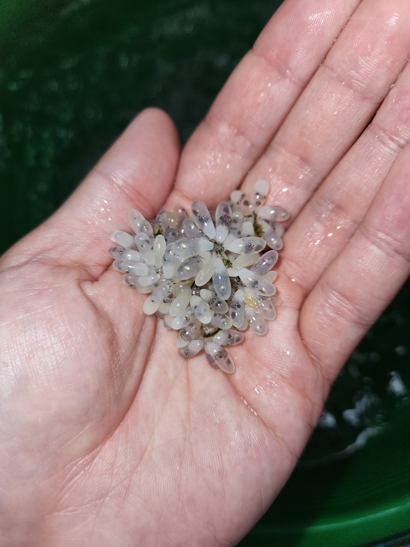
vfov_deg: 73.9
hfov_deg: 58.9
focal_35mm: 23
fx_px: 363
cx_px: 205
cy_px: 274
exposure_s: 1/406
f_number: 1.8
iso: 20
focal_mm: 5.4
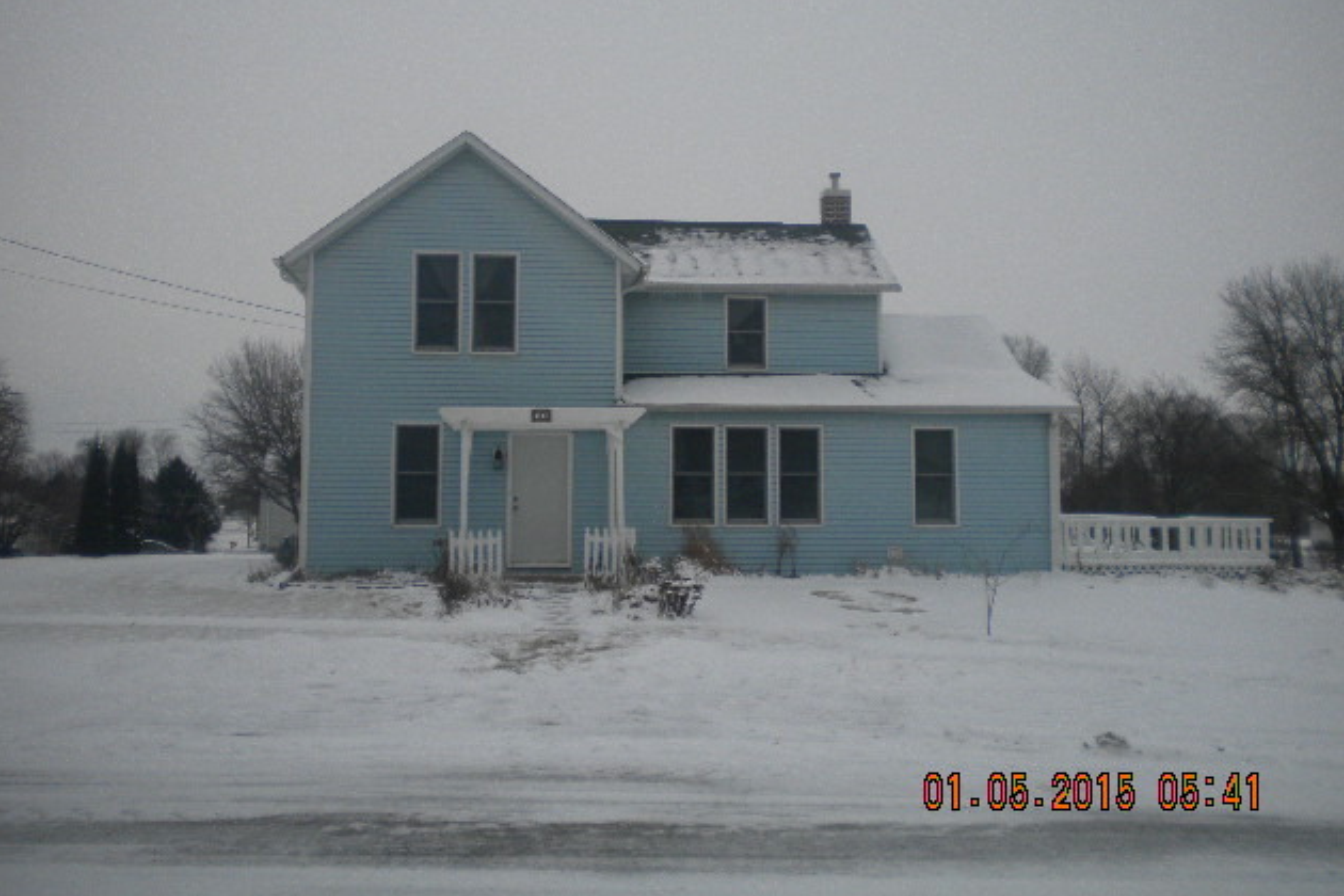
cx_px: 663
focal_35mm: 37
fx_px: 1381
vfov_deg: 35.9
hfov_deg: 51.9
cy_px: 386
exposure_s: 1/492
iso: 168
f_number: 3.1
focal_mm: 6.3
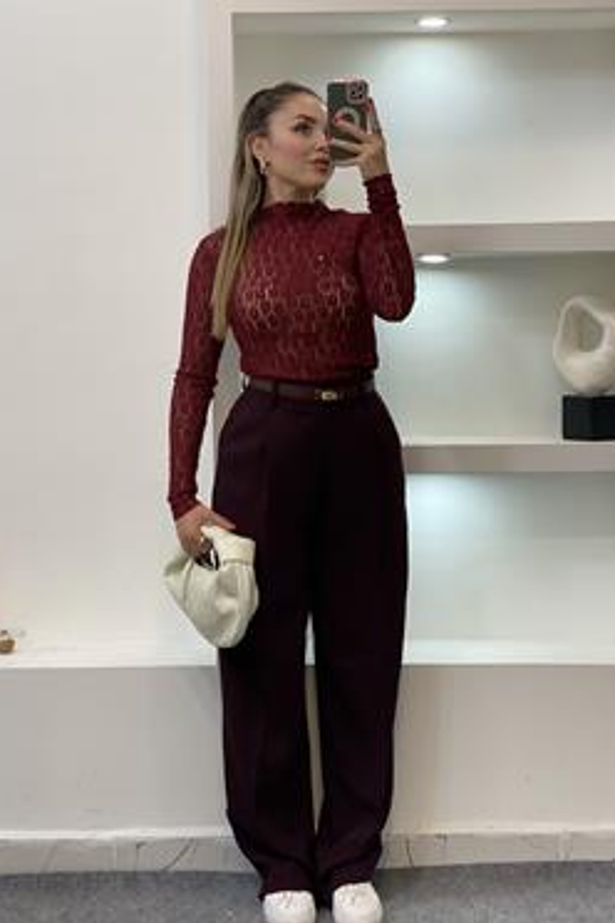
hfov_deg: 22.6
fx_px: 1537
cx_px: 283
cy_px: 488
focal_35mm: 60
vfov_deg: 33.4
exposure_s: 1/100
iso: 80
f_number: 2
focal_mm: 6
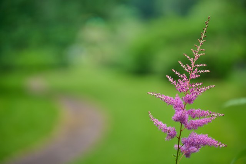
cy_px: 82
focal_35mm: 112
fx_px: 769
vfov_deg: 12.2
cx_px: 123
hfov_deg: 18.2
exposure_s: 1/1250
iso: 100
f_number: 1.8
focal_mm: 75
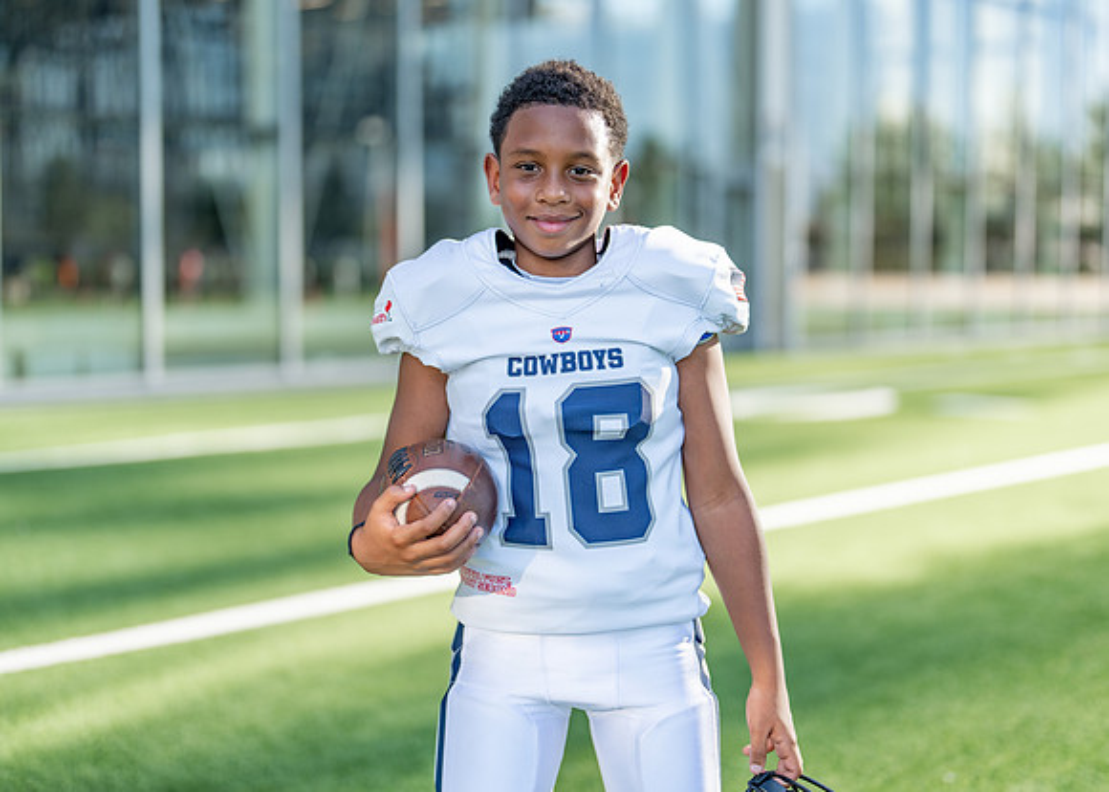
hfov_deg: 34.8
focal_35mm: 56
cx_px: 579
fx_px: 1769
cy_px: 370
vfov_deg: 25.2
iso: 100
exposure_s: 1/2000
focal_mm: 50
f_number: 1.2
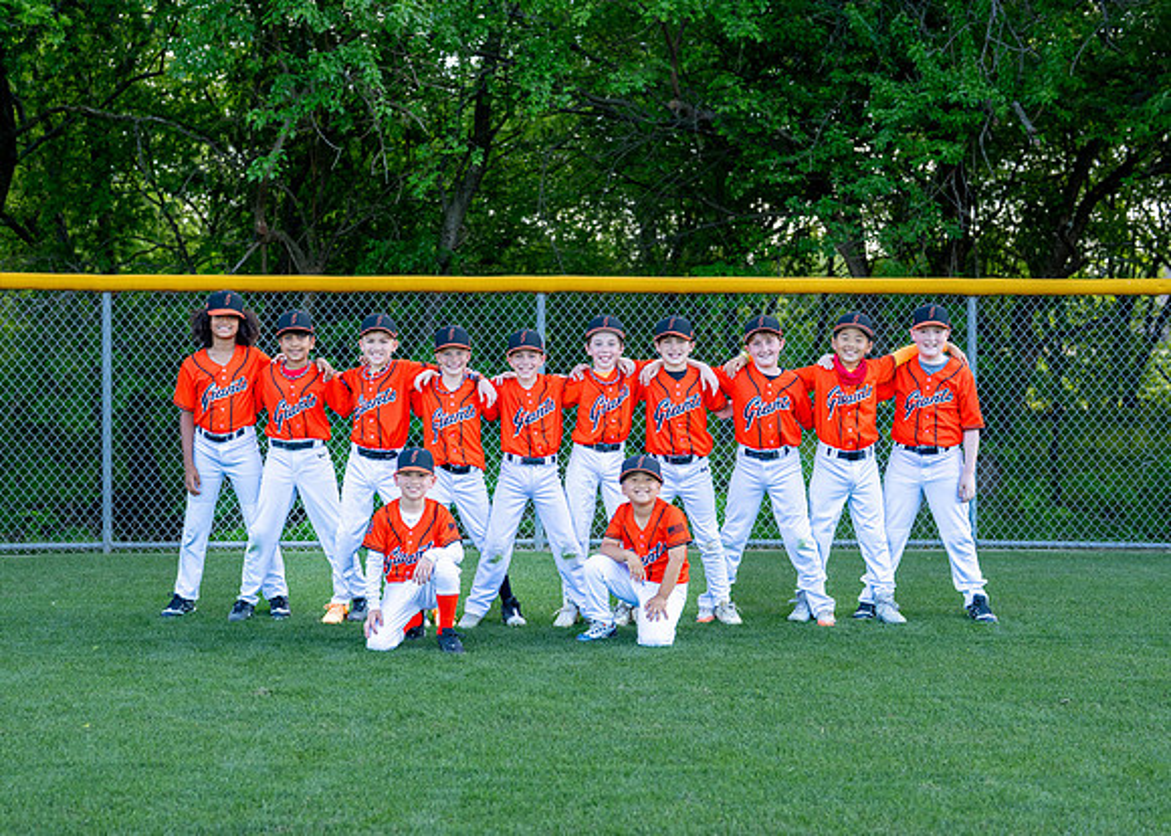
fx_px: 1865
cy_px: 444
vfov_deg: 25.3
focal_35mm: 56
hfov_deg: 34.8
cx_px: 556
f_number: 2.8
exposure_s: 1/500
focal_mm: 50
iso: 200
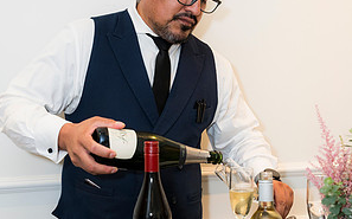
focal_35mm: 68
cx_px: 175
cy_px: 147
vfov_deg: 19.0
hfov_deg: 30.2
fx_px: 652
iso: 800
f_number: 4.5
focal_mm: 44
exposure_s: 1/100
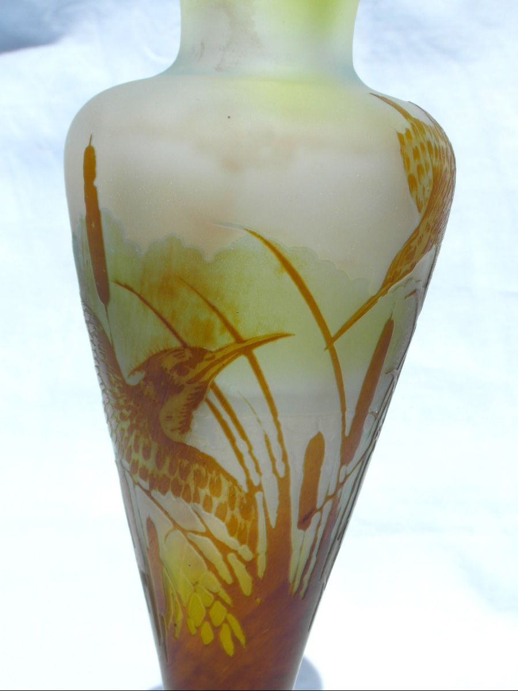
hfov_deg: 23.7
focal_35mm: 62
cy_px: 346
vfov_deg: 31.2
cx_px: 259
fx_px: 1237
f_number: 5.6
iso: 80
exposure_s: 1/750
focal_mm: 10.2
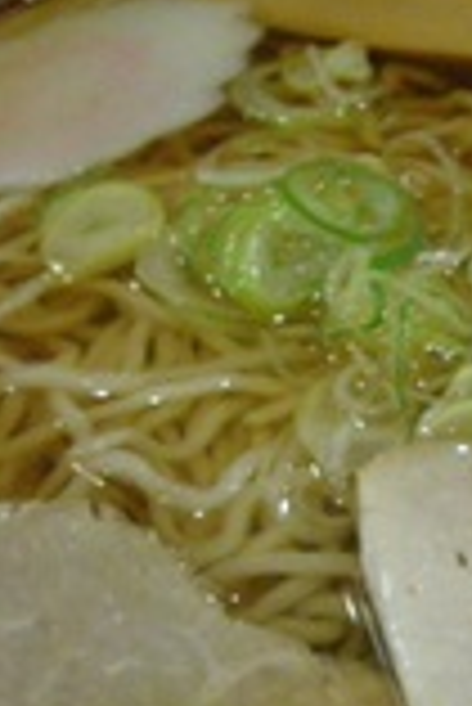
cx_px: 494
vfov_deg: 24.0
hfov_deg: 16.1
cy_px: 589
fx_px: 1629
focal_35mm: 83
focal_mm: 5
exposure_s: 1/30
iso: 800
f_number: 3.5
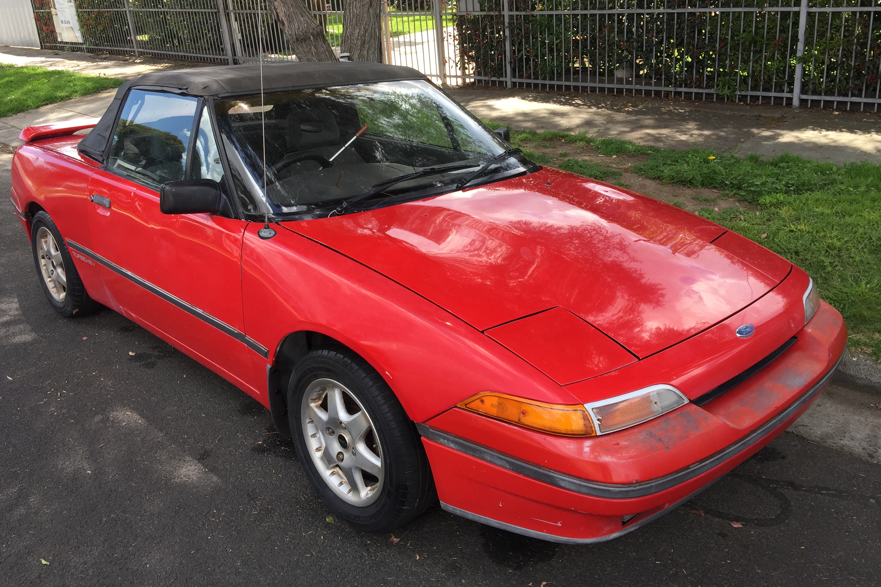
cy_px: 268
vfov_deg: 42.3
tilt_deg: -21.2
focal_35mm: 31
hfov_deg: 60.3
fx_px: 759
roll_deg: +2.5
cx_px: 440
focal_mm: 4.15
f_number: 2.2
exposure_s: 1/412
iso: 32
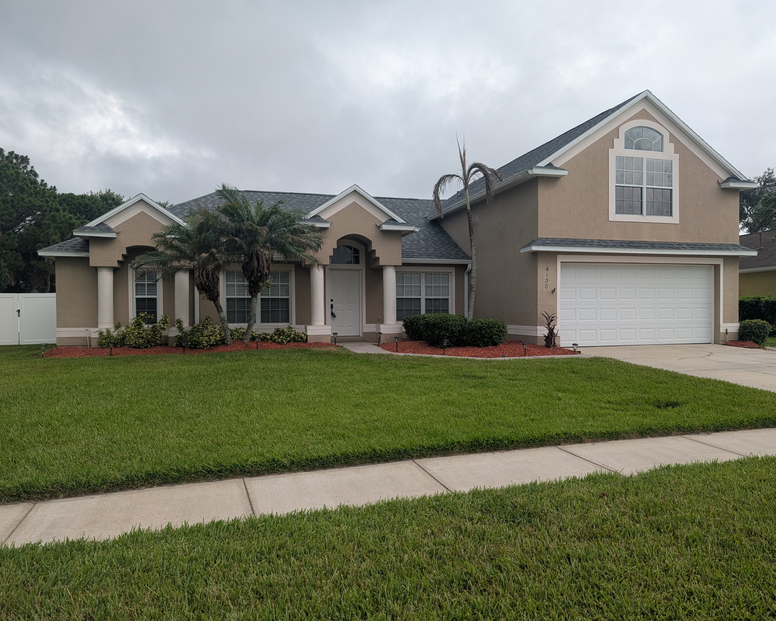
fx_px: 574
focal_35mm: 25
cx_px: 412
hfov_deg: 68.0
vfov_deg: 56.8
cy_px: 310
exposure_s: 1/123
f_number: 1.68
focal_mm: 6.9
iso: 29
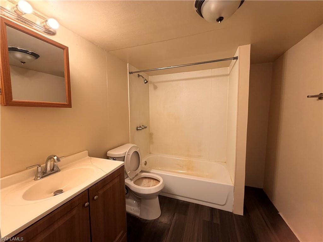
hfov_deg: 102.1
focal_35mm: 14
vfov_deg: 85.7
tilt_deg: -5.1
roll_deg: +0.7
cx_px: 162
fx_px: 131
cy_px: 121
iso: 200
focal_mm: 2.22
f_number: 2.2
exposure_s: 1/60
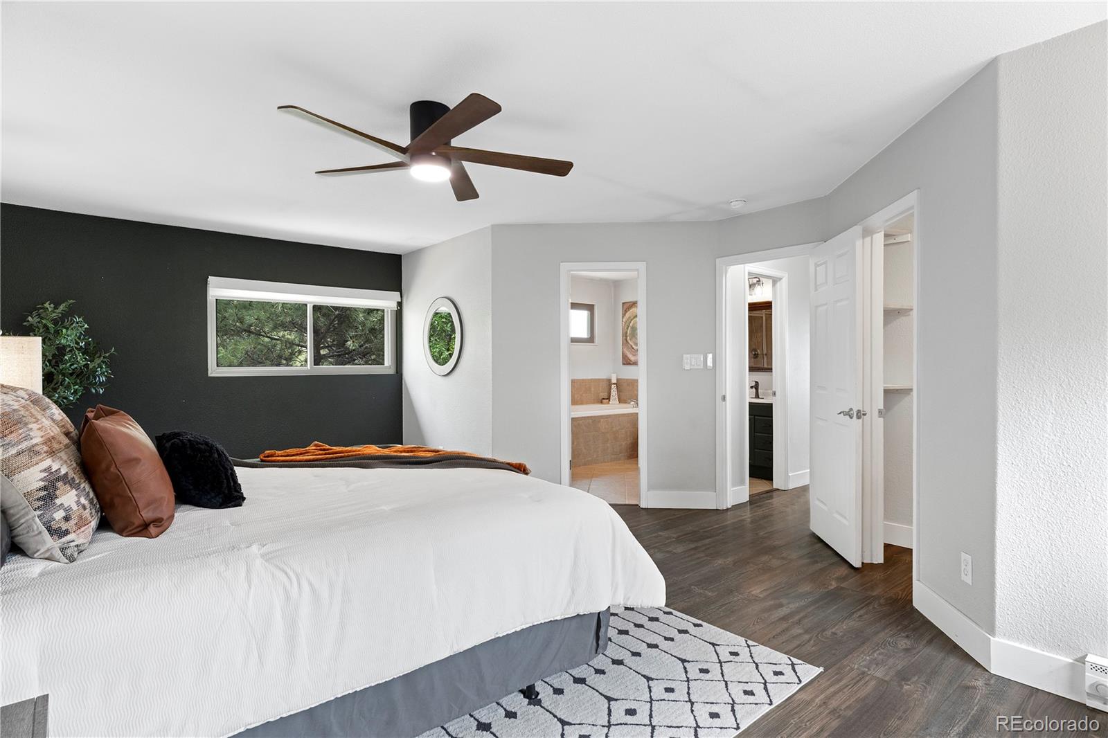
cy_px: 369
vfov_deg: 67.4
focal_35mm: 18
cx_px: 554
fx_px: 554
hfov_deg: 90.0
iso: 320
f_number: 7.1
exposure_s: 1/2
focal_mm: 12
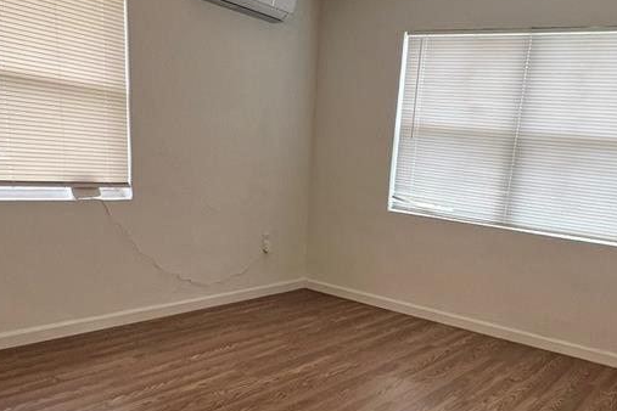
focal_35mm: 32
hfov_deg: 58.1
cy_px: 322
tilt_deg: -15.0
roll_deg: -6.9
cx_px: 378
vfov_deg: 39.7
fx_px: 548
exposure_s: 1/99
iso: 80
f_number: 1.8
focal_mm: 1.57
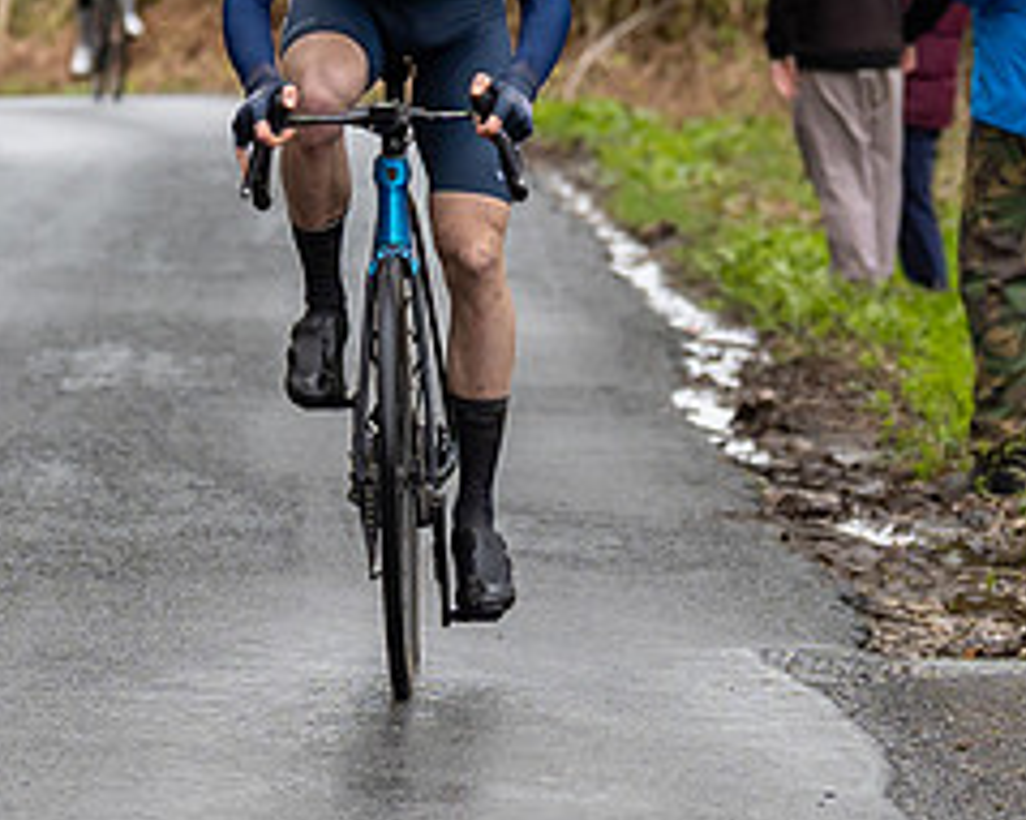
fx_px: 15055
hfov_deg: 3.9
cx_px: 606
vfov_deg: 3.1
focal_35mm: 496
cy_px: 31
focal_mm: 95
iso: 640
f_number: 3.5
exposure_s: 1/1000
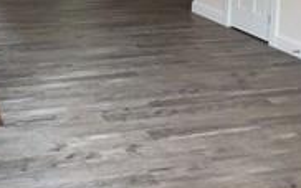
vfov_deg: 19.1
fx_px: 534
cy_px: -30
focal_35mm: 65
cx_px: 86
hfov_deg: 31.1
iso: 32
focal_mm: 4.15
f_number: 2.2
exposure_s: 1/30
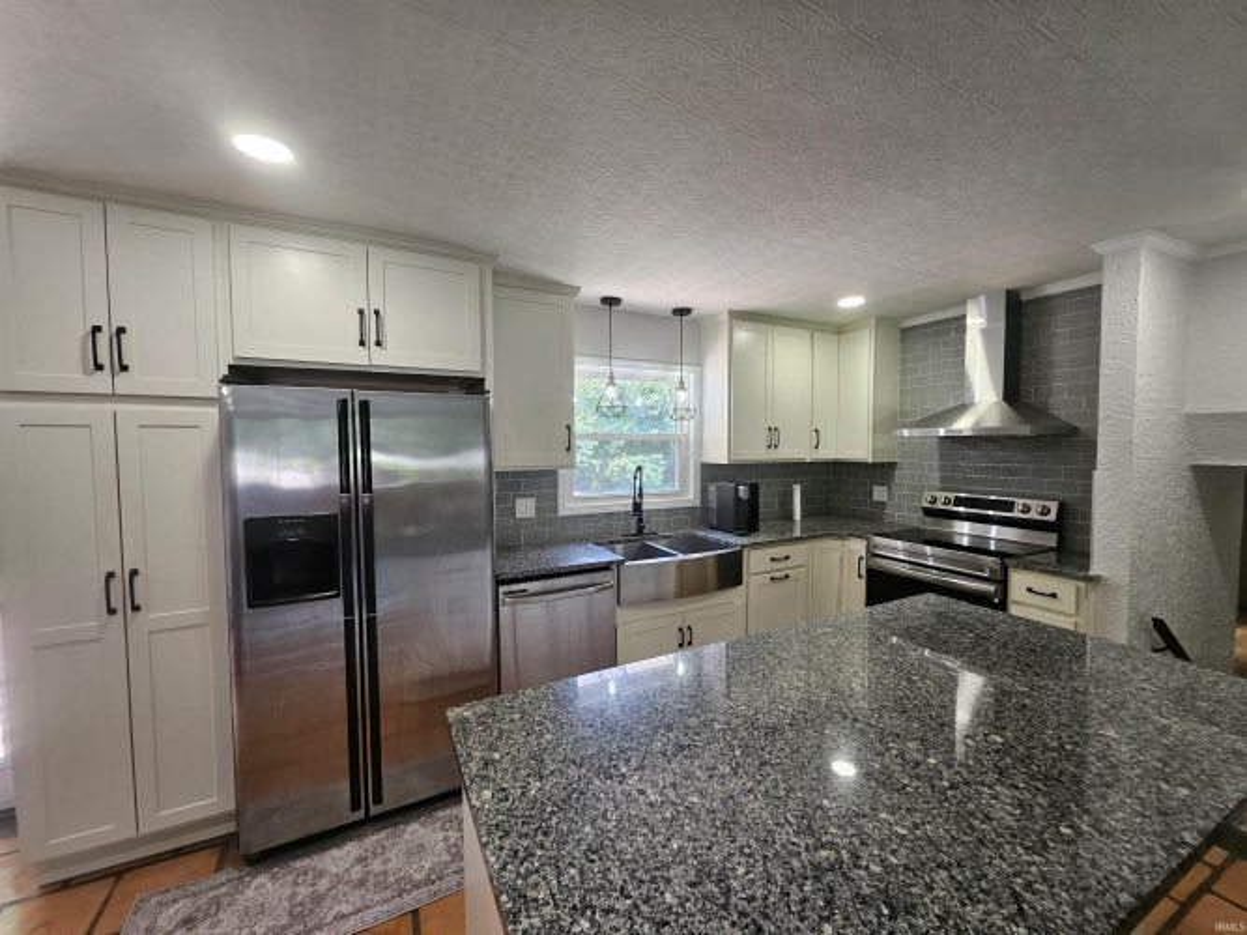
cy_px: 468
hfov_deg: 106.2
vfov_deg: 89.9
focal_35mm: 13
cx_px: 624
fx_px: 468
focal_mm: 1.74
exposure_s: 1/60
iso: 100
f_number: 2.2
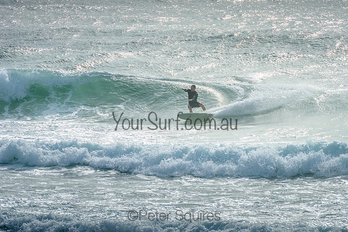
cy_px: 98
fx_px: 4742
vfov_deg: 2.8
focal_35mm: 490
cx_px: 213
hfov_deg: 4.2
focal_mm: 400
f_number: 18
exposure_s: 1/1600
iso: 500
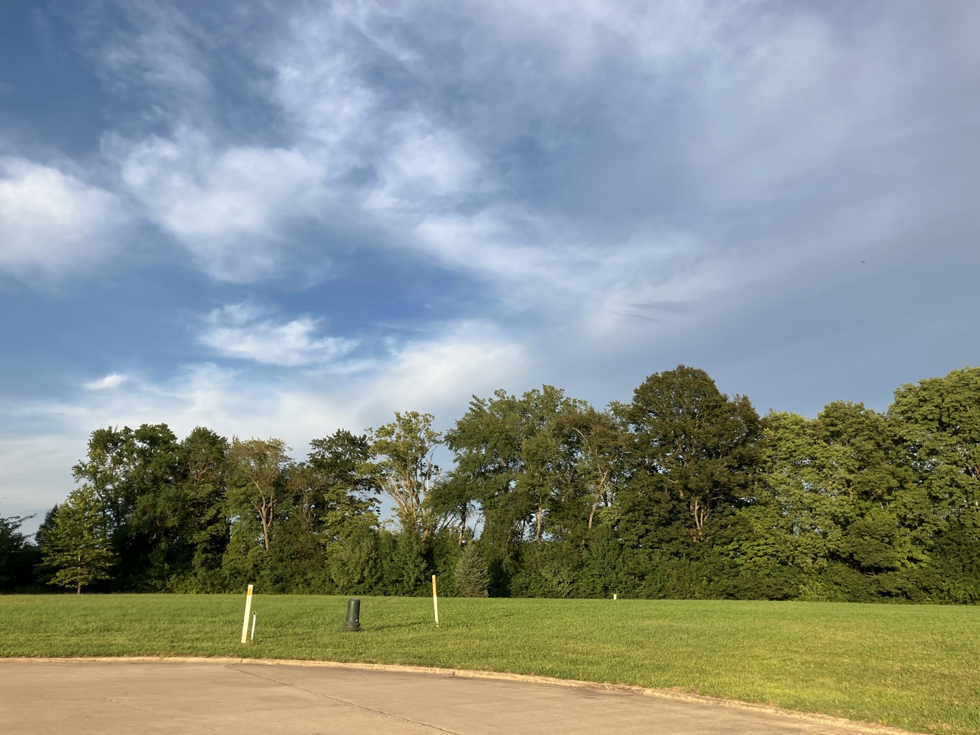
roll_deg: -3.3
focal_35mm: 28
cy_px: 368
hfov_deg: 63.4
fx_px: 793
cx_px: 490
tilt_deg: +19.4
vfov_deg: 49.7
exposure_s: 1/1012
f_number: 1.8
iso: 32
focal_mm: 3.99
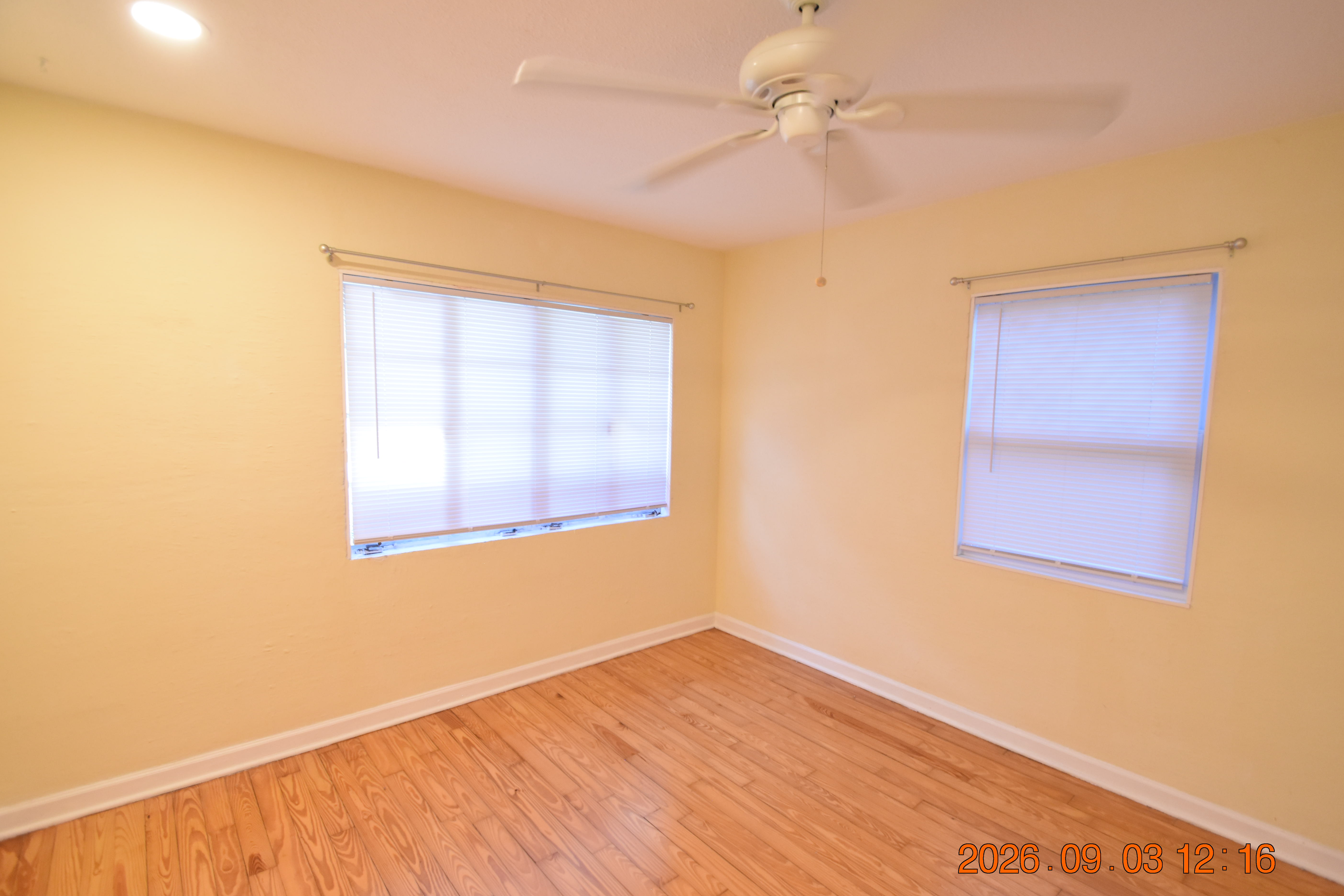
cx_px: 694
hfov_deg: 96.7
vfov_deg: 73.7
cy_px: 453
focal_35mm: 16
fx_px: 597
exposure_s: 1/60
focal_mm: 10
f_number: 3.5
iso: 1100
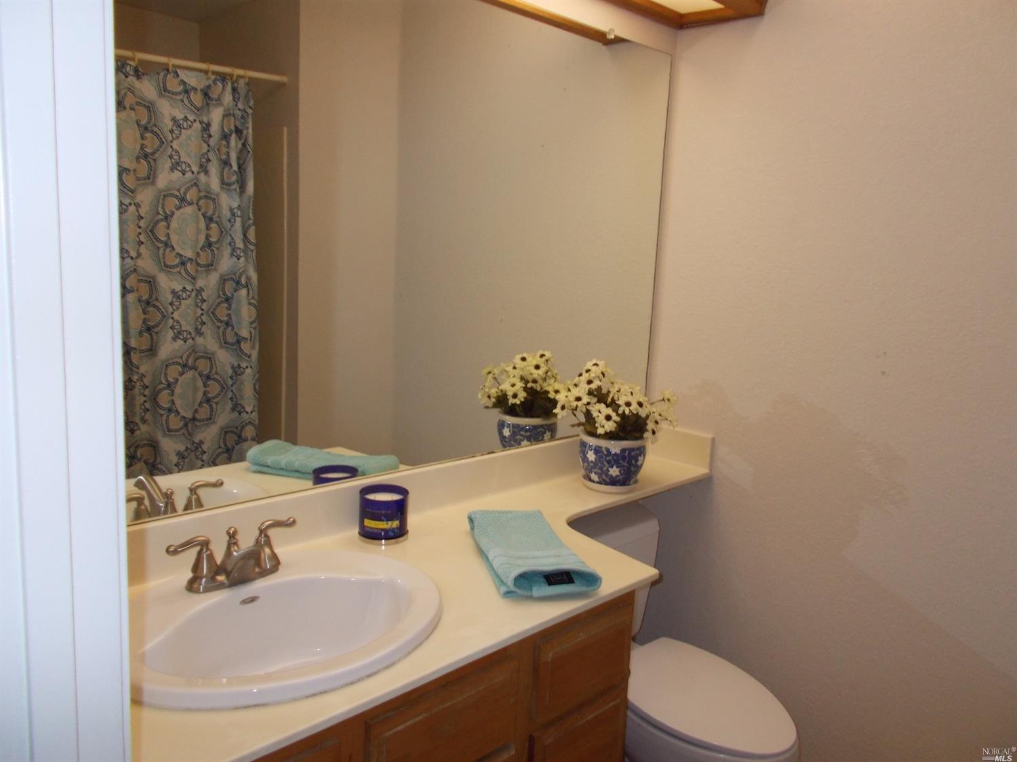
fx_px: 764
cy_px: 381
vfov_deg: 53.0
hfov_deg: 67.3
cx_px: 508
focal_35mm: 26
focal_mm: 4.6
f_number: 3.2
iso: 200
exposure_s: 1/25
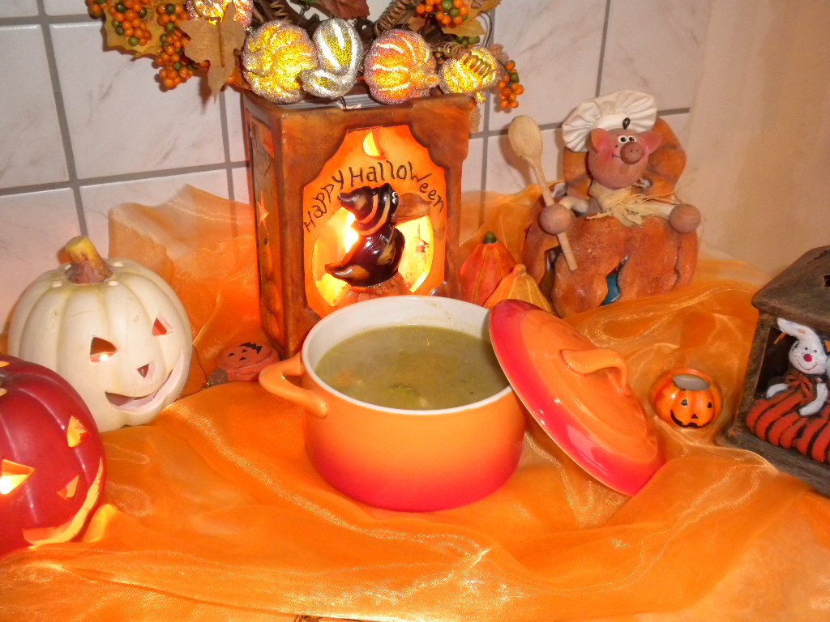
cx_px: 415
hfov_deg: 50.1
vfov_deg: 38.7
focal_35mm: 37
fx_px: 887
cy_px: 311
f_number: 3.5
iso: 400
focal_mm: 6.6
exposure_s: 1/30
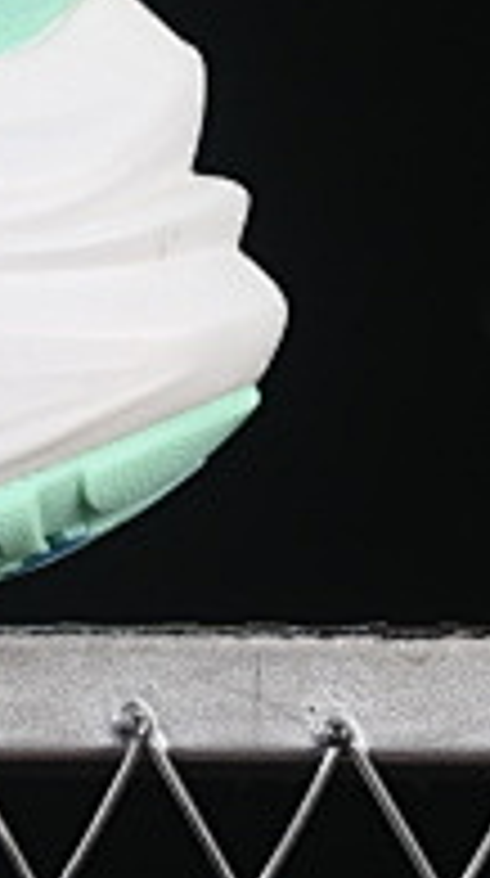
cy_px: -124
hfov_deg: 3.6
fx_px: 7497
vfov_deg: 6.7
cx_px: -1002
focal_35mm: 323
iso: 160
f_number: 8
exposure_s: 1/80
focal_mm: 50
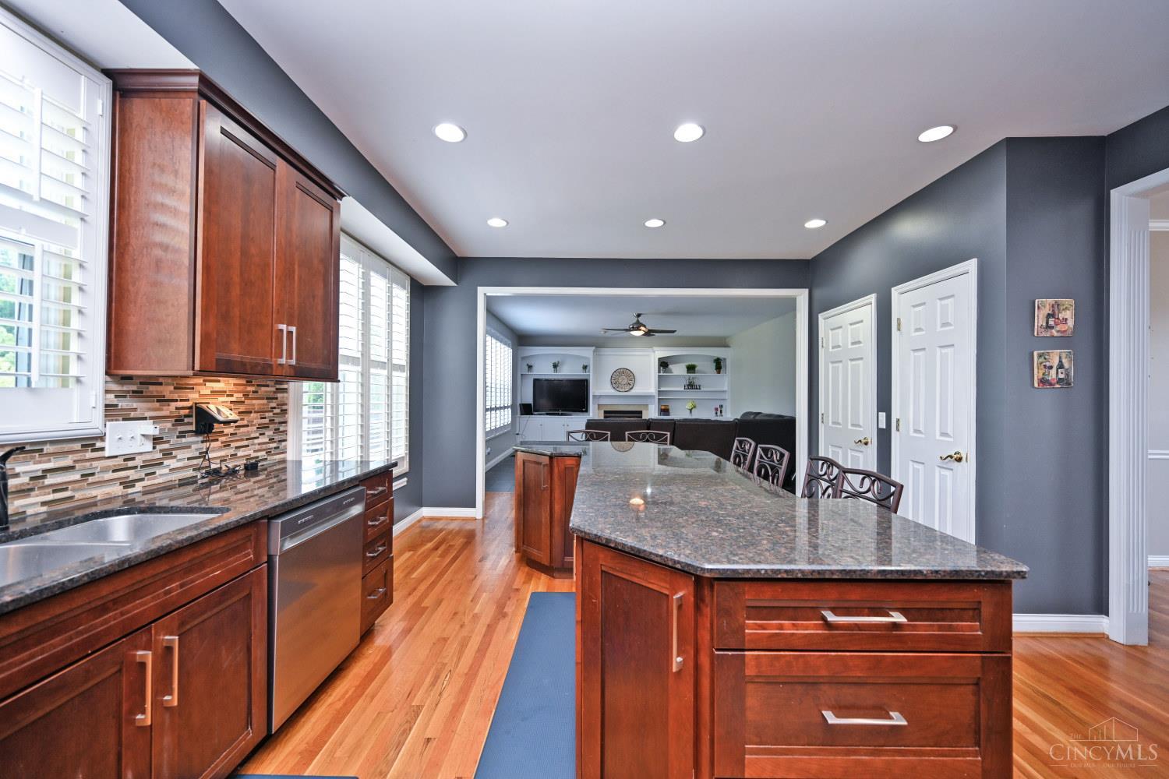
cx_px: 584
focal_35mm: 14
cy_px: 390
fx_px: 455
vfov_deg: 81.2
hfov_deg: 104.3
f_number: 4
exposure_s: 1/60
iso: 450
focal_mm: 14
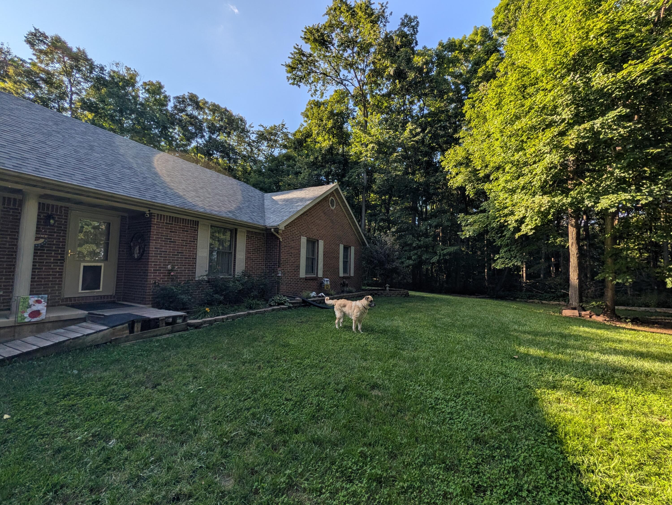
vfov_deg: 94.6
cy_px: 252
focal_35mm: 12
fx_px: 233
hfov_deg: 110.5
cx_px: 336
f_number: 1.7
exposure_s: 1/1245
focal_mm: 2.02
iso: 24
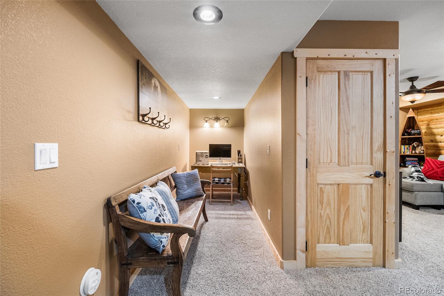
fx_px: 197
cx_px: 222
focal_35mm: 16
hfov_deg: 96.7
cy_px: 148
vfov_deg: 73.8
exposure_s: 2.5
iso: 200
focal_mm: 16
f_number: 8
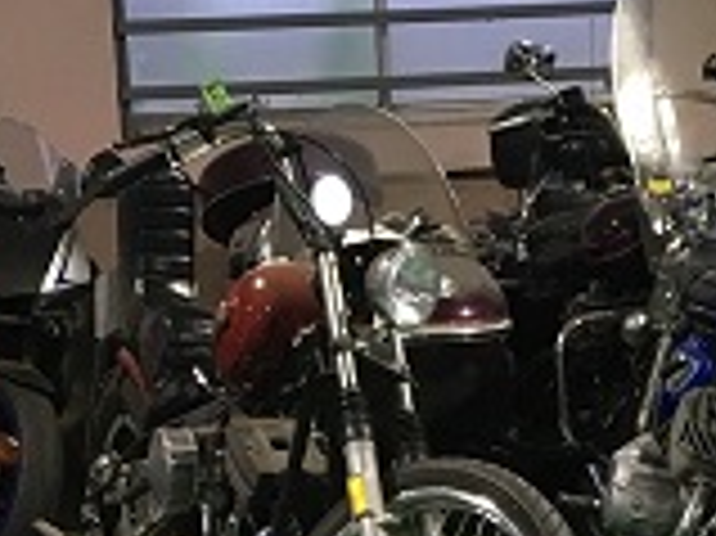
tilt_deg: -20.8
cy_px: 1002
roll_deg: +2.5
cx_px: 450
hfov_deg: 15.3
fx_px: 2666
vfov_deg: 10.7
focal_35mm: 129
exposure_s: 1/30
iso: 80
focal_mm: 4.15
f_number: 2.2
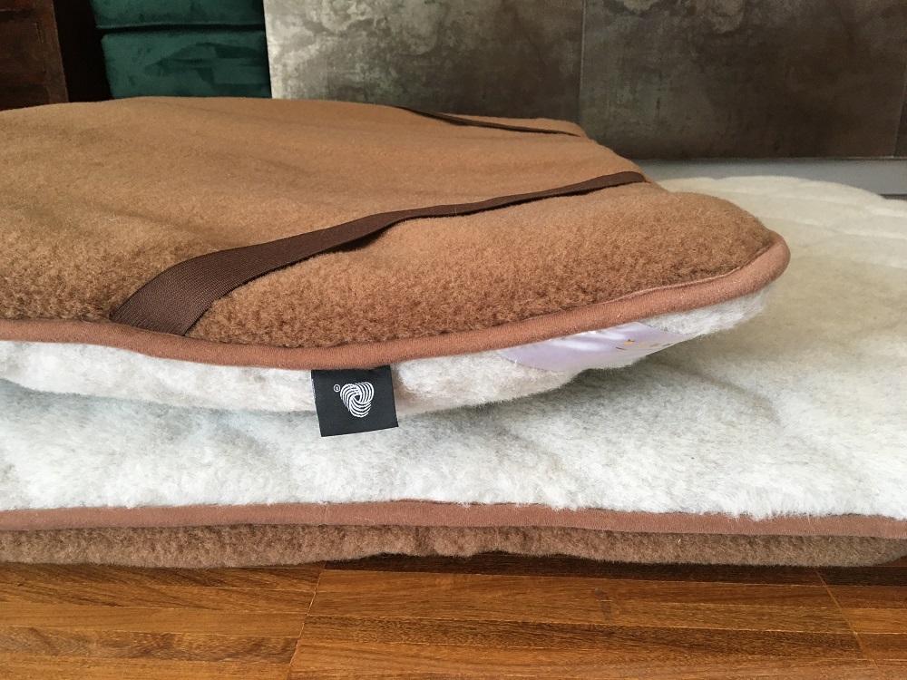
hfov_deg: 61.7
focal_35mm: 29
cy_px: 340
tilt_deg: -20.5
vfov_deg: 48.2
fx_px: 760
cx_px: 454
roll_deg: +0.9
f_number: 2.2
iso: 50
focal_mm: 4.15
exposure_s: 1/33
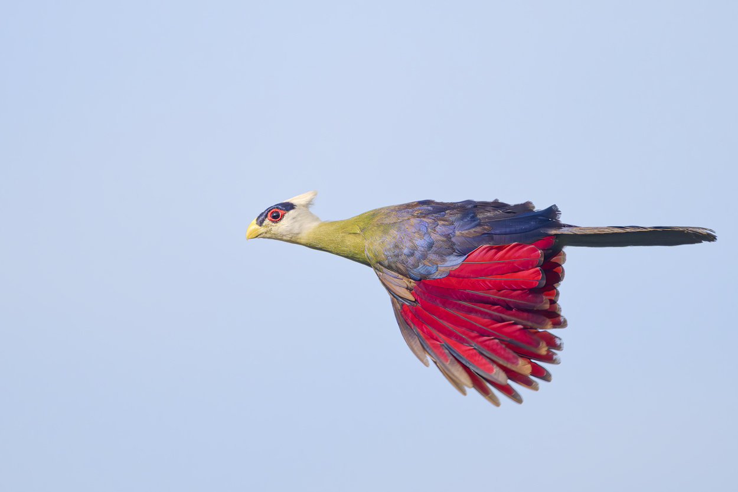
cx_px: 369
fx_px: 10248
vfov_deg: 2.7
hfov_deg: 4.1
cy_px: 246
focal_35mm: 500
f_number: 5.6
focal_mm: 500
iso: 360
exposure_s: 1/4000
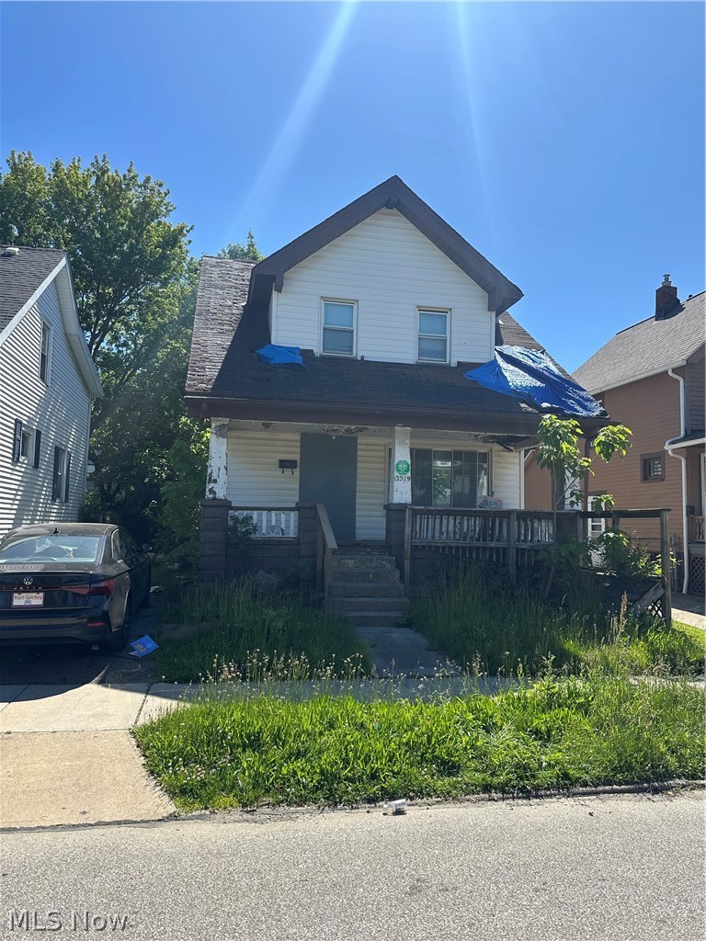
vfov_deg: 71.6
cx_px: 353
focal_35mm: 24
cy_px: 470
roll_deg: -2.0
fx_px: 653
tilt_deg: +7.3
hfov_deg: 56.8
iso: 80
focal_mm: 6.86
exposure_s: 1/3861
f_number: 1.78
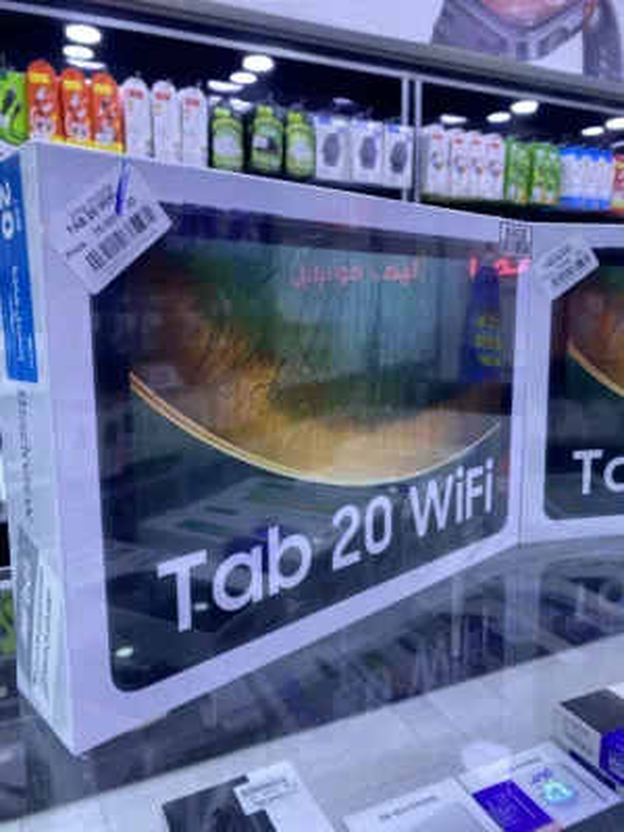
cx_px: 312
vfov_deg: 67.3
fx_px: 625
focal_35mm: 26
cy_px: 416
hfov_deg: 53.1
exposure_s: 1/100
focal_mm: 4.25
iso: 64
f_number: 1.8
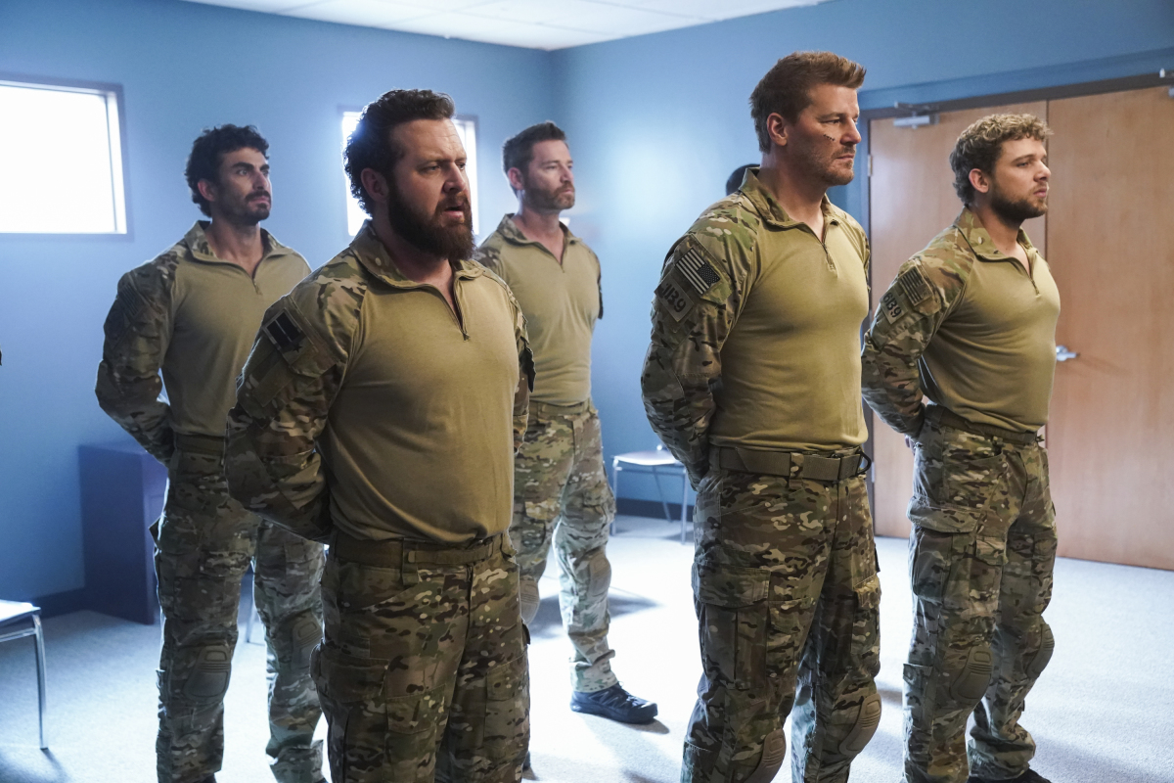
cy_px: 392
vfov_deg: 30.5
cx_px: 587
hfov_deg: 44.5
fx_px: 1435
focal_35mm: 44
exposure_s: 1/200
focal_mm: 44
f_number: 3.5
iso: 6400
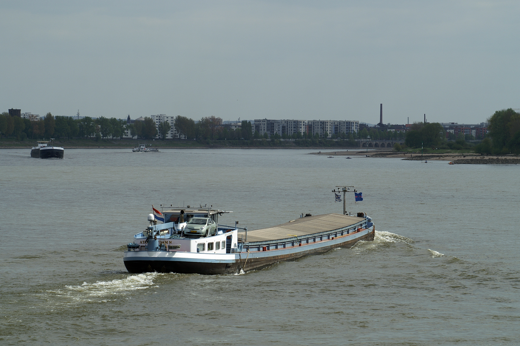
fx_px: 2511
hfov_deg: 11.8
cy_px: 170
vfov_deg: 7.9
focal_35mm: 174
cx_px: 247
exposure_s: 1/400
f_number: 9
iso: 100
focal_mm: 110
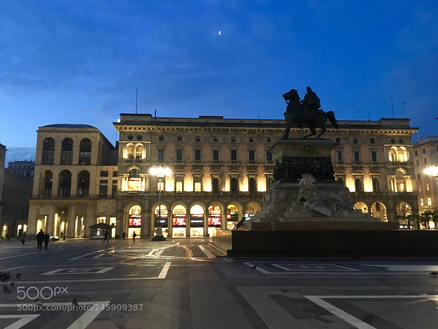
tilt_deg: +9.9
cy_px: 164
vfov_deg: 48.2
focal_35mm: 29
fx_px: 367
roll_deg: +0.6
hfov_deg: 61.7
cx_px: 219
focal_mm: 4.15
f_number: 2.2
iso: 320
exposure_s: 1/17
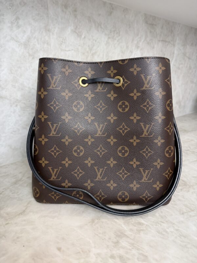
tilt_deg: -17.9
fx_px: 182
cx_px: 98
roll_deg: +0.1
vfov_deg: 71.6
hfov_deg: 56.8
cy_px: 132
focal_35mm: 24
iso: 160
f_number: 1.78
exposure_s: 1/120
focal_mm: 6.76
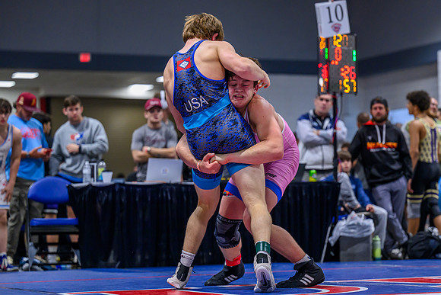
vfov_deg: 11.9
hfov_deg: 17.7
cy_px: 172
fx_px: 1414
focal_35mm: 115
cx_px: 262
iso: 2500
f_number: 2.8
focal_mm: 95
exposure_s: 1/800
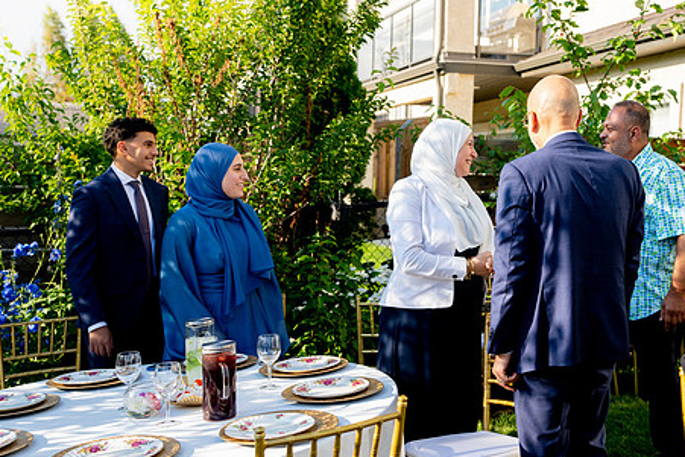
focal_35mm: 45
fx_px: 856
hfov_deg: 43.3
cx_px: 416
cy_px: 227
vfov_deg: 29.9
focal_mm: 35
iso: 200
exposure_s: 1/640
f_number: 3.5
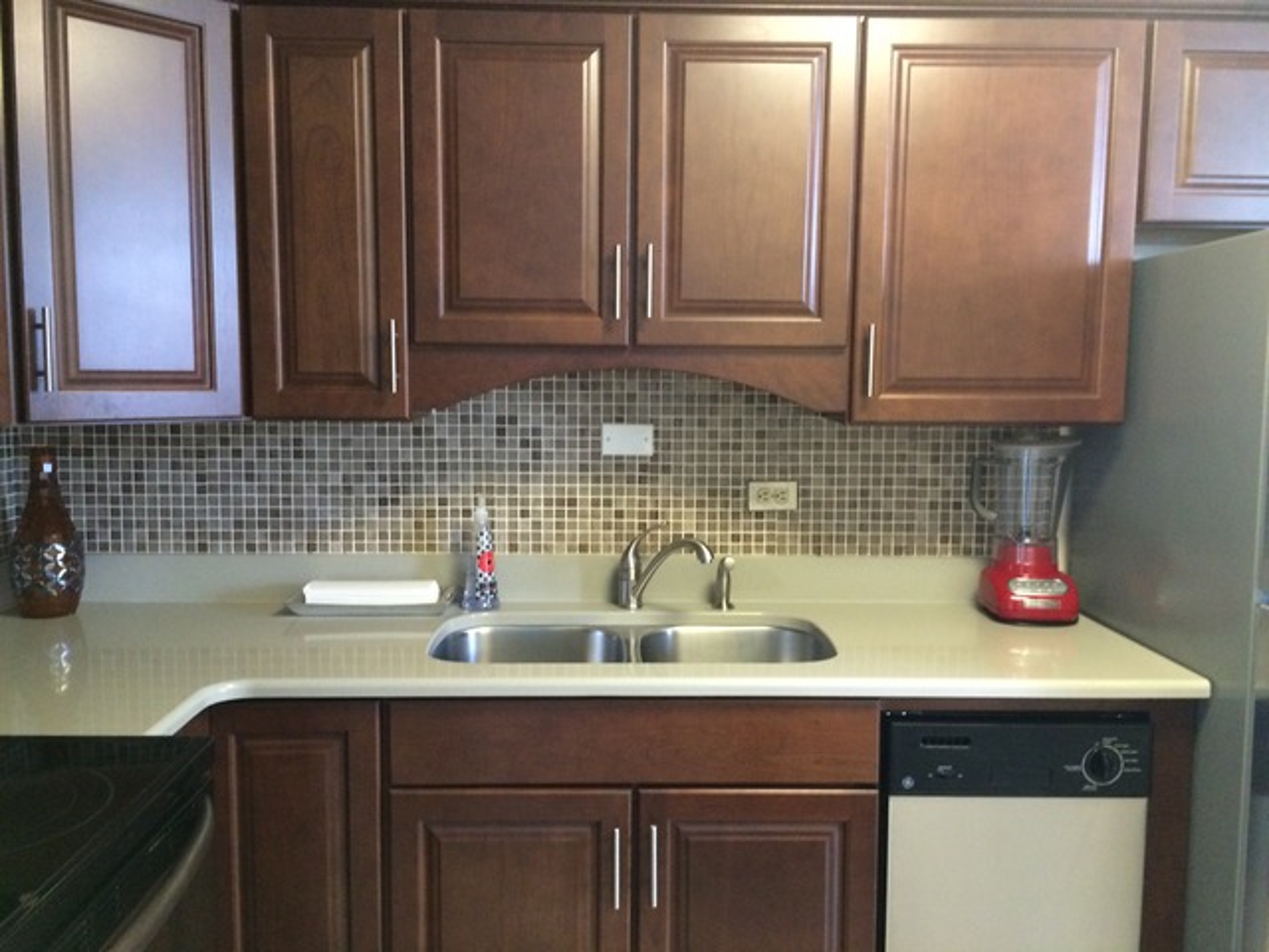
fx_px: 1063
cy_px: 476
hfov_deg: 61.7
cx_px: 634
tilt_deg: -5.8
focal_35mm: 29
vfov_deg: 48.2
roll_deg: -0.5
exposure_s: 1/24
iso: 250
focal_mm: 4.15
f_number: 2.2
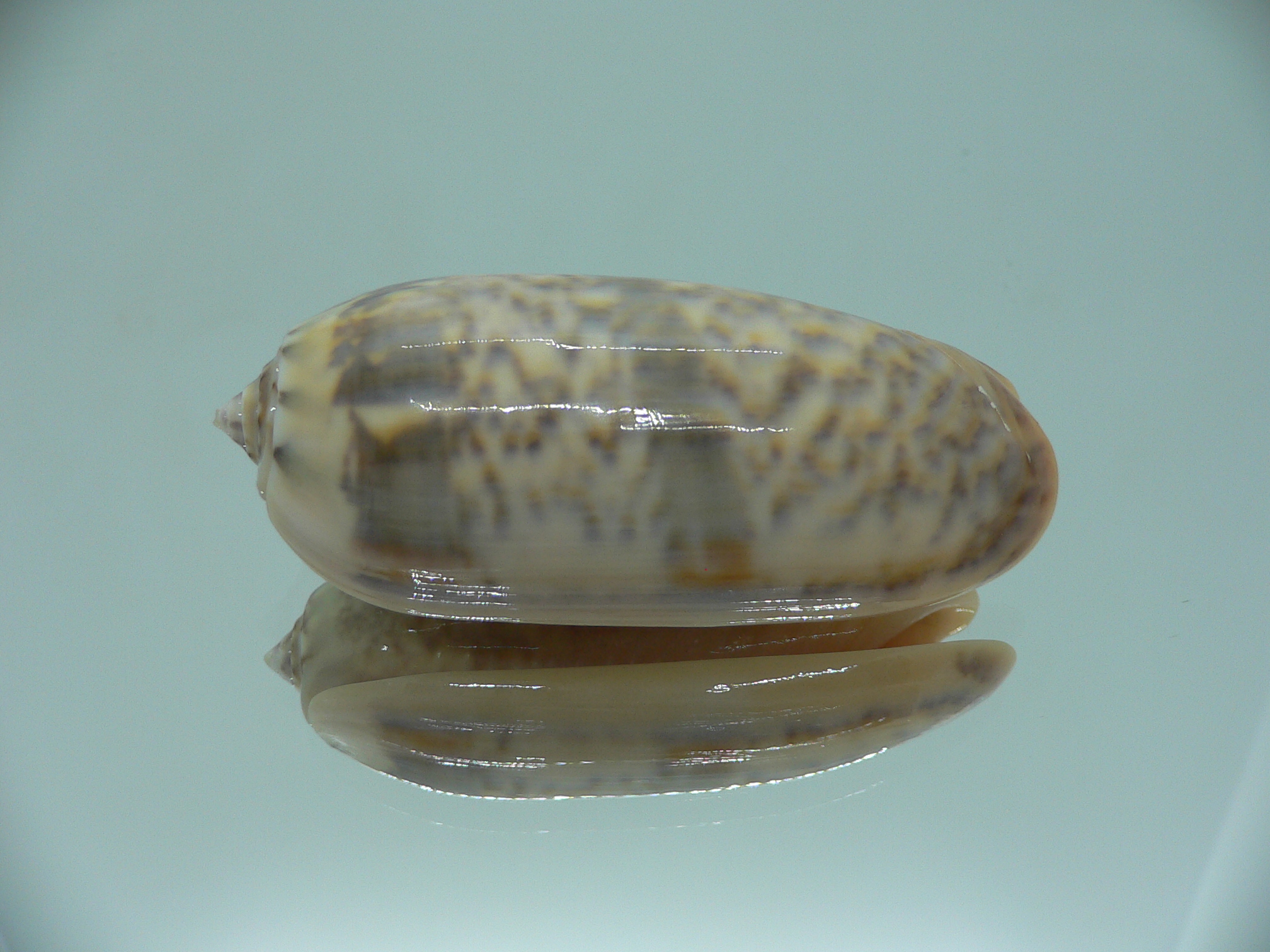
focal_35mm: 35
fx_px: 1284
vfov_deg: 40.7
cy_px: 476
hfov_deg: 52.6
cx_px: 635
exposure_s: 1/60
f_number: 2.8
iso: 80
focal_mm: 4.6
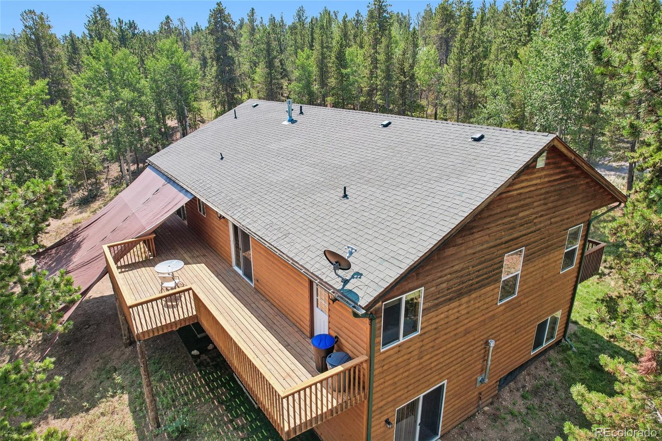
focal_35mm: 22
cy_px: 220
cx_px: 331
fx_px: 404
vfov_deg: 57.2
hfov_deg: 78.6
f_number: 2.8
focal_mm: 8.4
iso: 100
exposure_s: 1/180
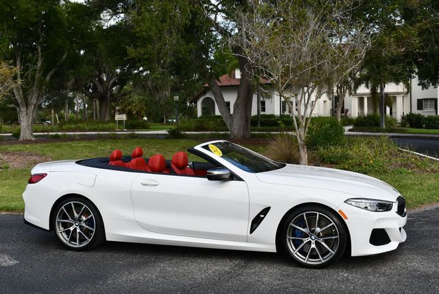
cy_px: 147
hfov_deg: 44.5
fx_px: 537
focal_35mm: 44
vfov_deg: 30.6
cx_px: 220
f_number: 8
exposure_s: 1/250
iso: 200
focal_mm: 22
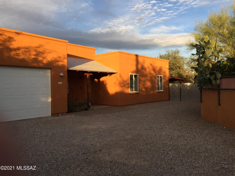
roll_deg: -0.9
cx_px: 118
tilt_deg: +0.6
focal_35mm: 29
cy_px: 88
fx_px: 197
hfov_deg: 61.7
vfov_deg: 48.2
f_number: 2.2
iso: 32
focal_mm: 4.15
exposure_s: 1/403
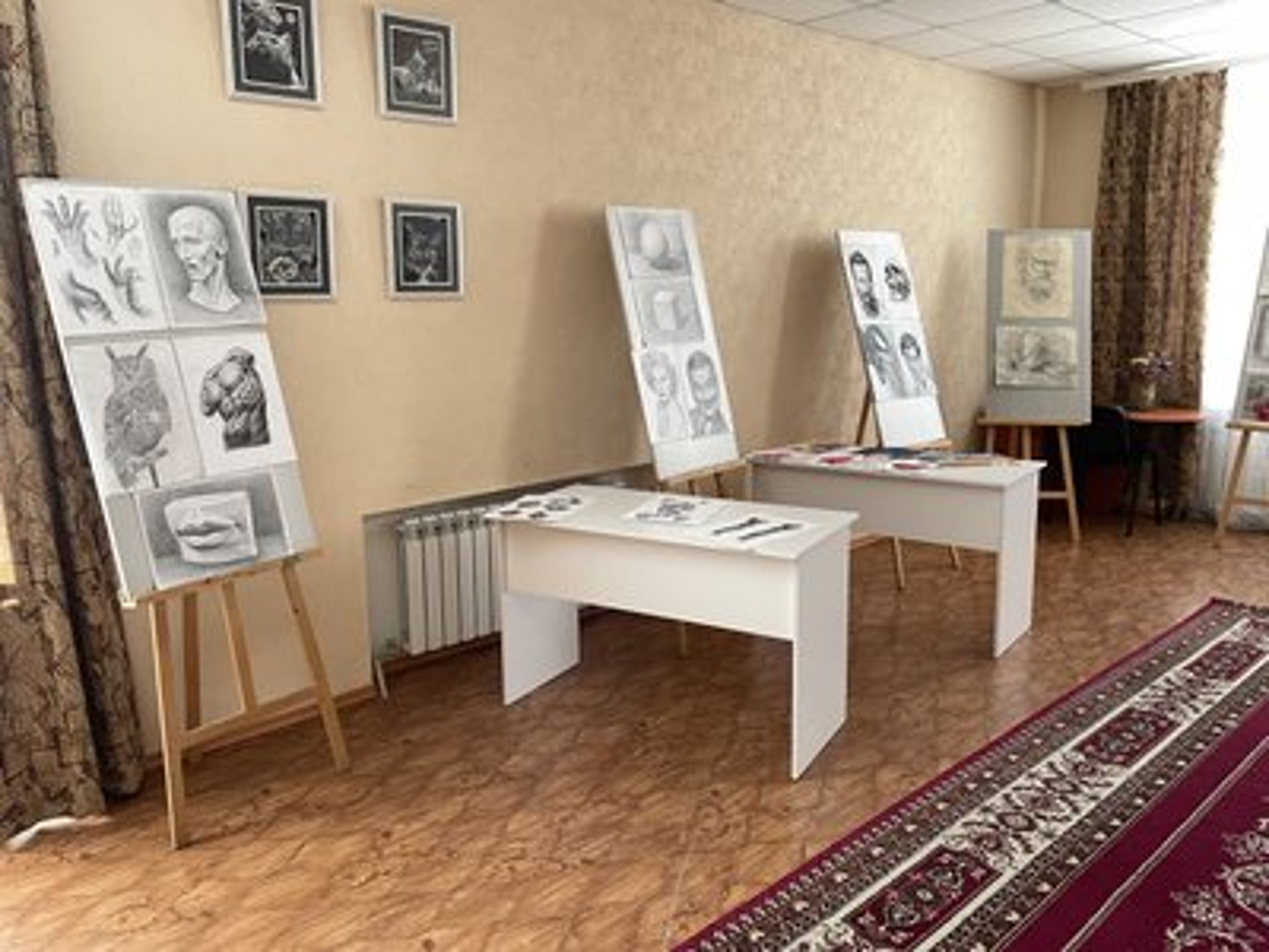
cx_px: 634
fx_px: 953
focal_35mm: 26
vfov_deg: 53.1
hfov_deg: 67.3
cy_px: 476
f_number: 1.6
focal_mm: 4.2
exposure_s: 1/92
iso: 125
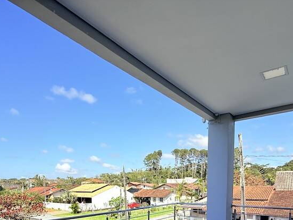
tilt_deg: -3.3
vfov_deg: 47.2
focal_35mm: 26
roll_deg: +0.0
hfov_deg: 67.2
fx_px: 220
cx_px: 137
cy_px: 202
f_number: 2.2
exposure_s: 1/1961
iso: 50
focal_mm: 2.22
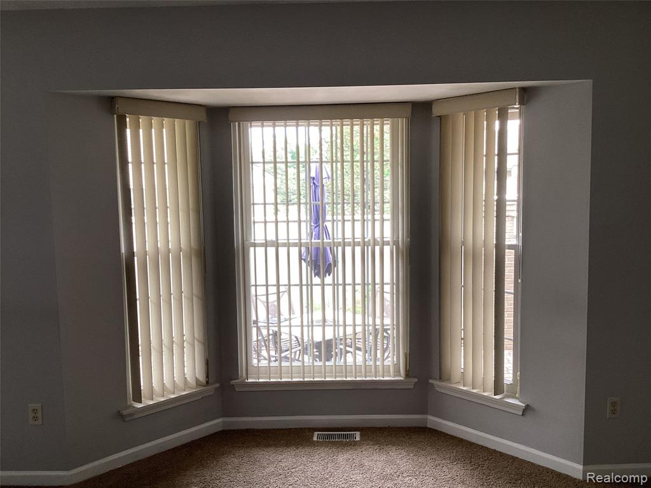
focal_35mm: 31
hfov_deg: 58.4
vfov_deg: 45.4
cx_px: 326
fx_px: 583
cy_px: 244
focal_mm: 3.3
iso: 64
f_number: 2.4
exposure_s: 1/60
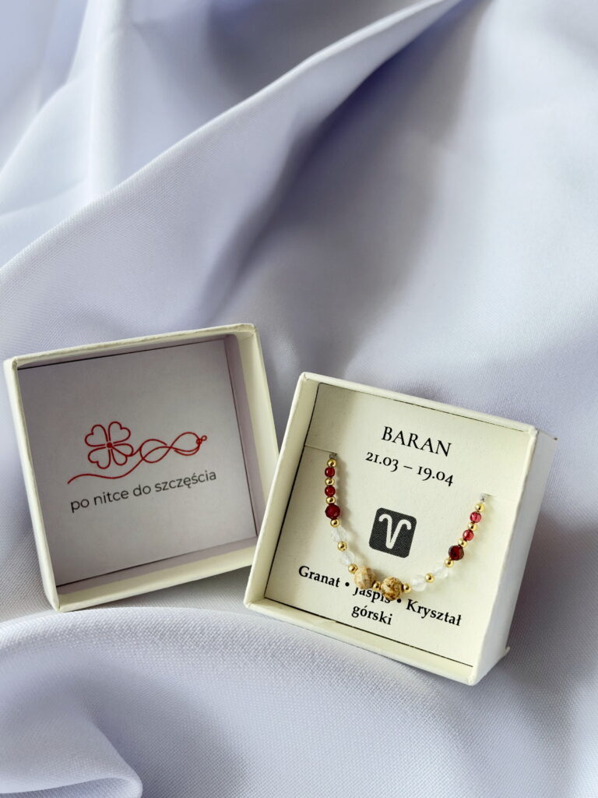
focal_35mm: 35
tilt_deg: -36.6
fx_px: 806
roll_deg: +0.4
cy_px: 399
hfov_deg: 40.7
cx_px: 299
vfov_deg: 52.6
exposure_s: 1/30
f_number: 2.8
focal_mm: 6.93
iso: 1250
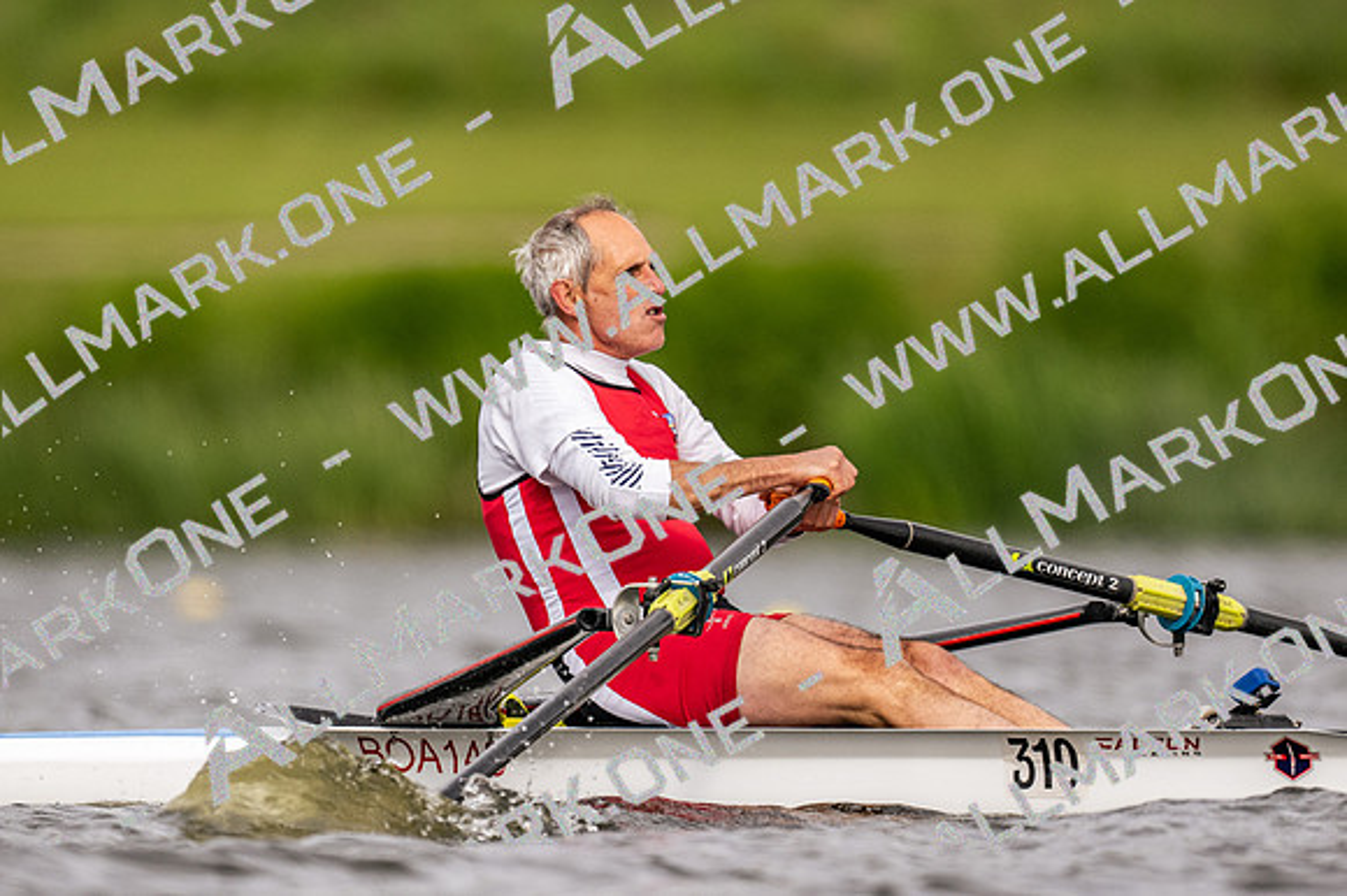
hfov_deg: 2.3
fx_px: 33655
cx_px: 674
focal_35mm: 900
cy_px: 448
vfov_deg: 1.5
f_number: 4
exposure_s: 1/2500
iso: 450
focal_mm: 600
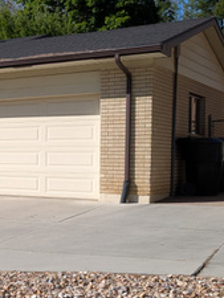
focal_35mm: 68
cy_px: 162
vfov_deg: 28.5
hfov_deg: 18.9
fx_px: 586
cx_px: -119
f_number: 1.68
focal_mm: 6.9
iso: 21
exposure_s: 1/1212
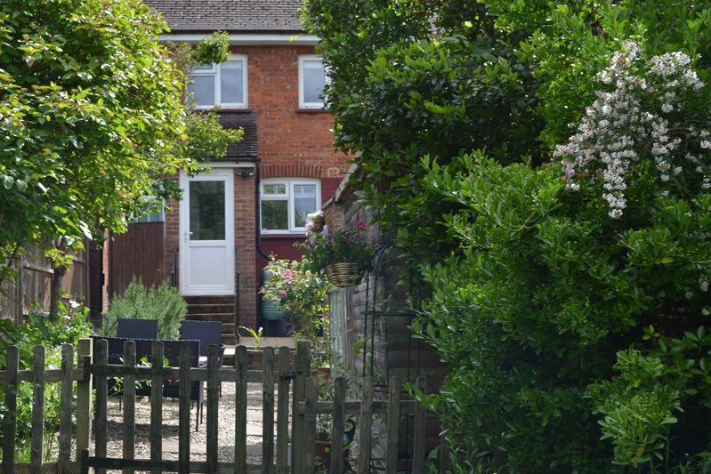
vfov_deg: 27.0
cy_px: 193
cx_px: 312
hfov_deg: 39.5
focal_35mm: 50
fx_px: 988
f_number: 5.6
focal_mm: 26
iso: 100
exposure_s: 1/125
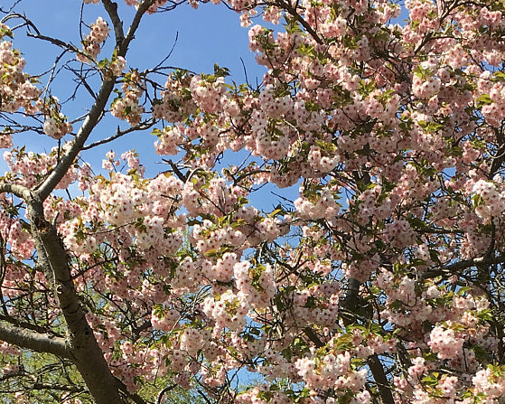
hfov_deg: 23.6
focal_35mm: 81
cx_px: 264
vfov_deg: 17.9
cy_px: 503
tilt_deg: +10.5
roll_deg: -1.9
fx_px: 1210
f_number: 2.2
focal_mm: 4.15
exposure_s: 1/1148
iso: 25
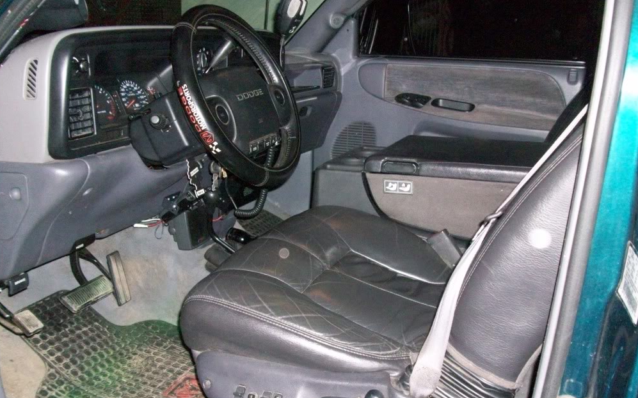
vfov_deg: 34.4
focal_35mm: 37
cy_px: 213
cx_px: 321
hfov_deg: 52.8
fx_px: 643
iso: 320
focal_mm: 5.7
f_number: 2.8
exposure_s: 1/60
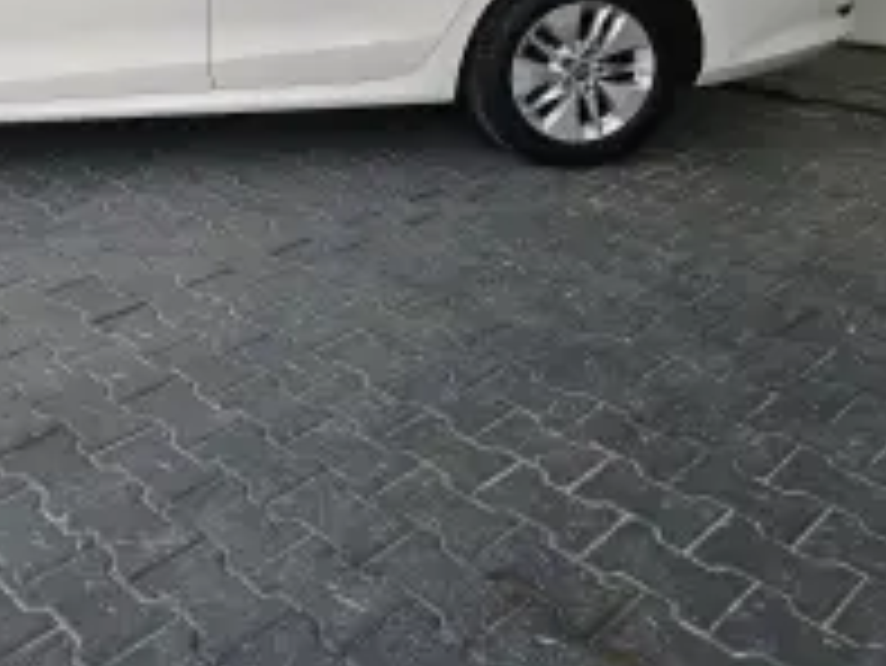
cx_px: 189
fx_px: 1076
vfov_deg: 32.7
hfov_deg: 42.9
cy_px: 72
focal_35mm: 42
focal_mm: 6.3
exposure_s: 1/166
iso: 10
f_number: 1.7
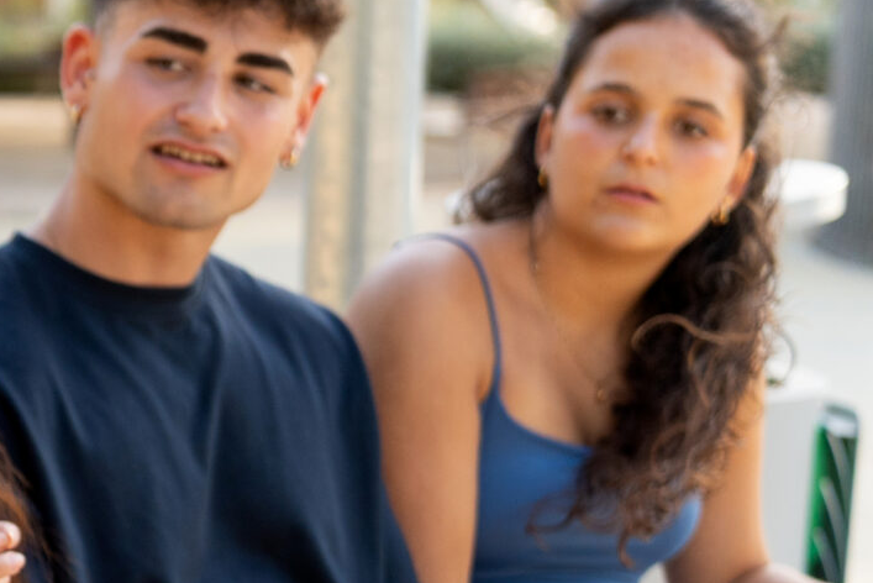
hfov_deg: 12.5
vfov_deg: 8.9
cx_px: -638
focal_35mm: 152
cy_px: 792
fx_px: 3687
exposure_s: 1/640
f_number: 2.8
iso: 400
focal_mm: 42
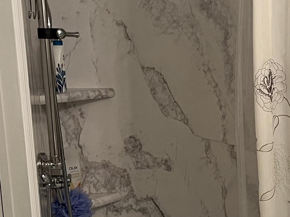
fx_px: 729
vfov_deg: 16.8
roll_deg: +0.1
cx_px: 338
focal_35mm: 87
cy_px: 180
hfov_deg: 21.1
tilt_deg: -12.0
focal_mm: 5.1
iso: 125
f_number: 1.6
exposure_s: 1/60
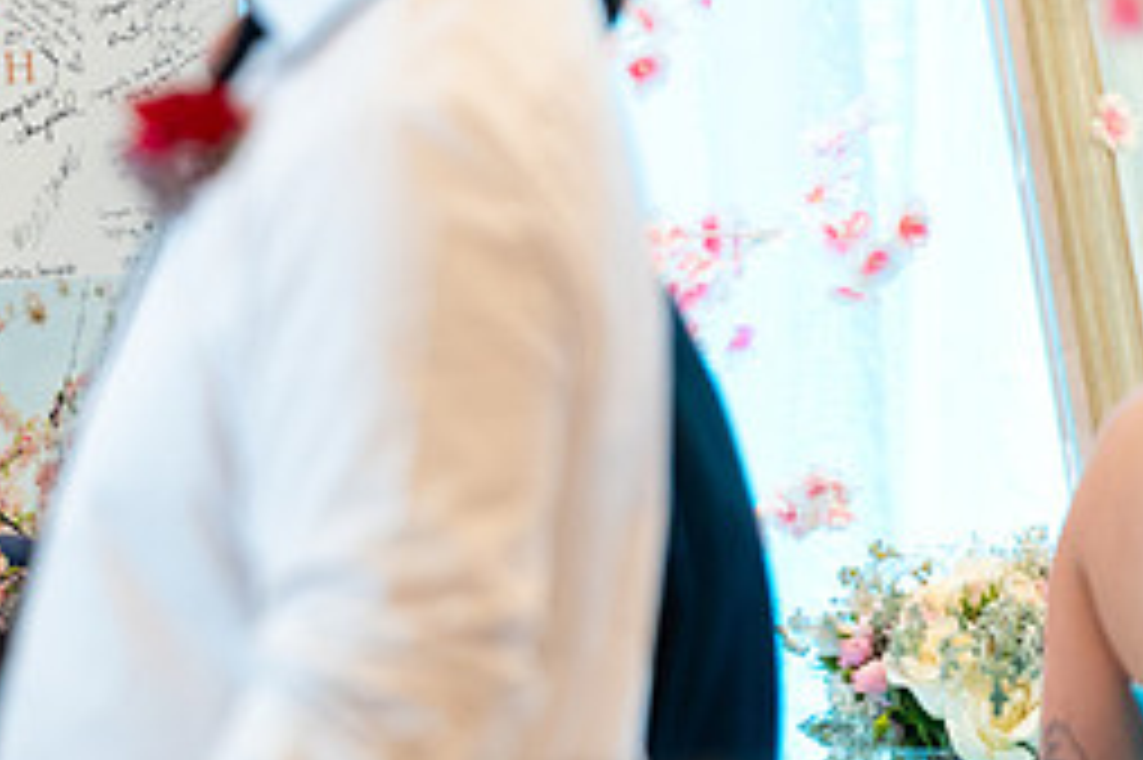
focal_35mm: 457
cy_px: 425
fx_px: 14500
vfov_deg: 3.0
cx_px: -130
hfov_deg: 4.5
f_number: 2.8
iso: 1250
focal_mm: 200
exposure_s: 1/160
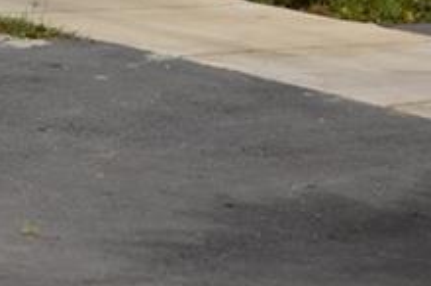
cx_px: 120
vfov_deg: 4.5
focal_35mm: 283
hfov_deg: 7.3
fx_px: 3383
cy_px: -726
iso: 100
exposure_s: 1/320
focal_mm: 26
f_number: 9
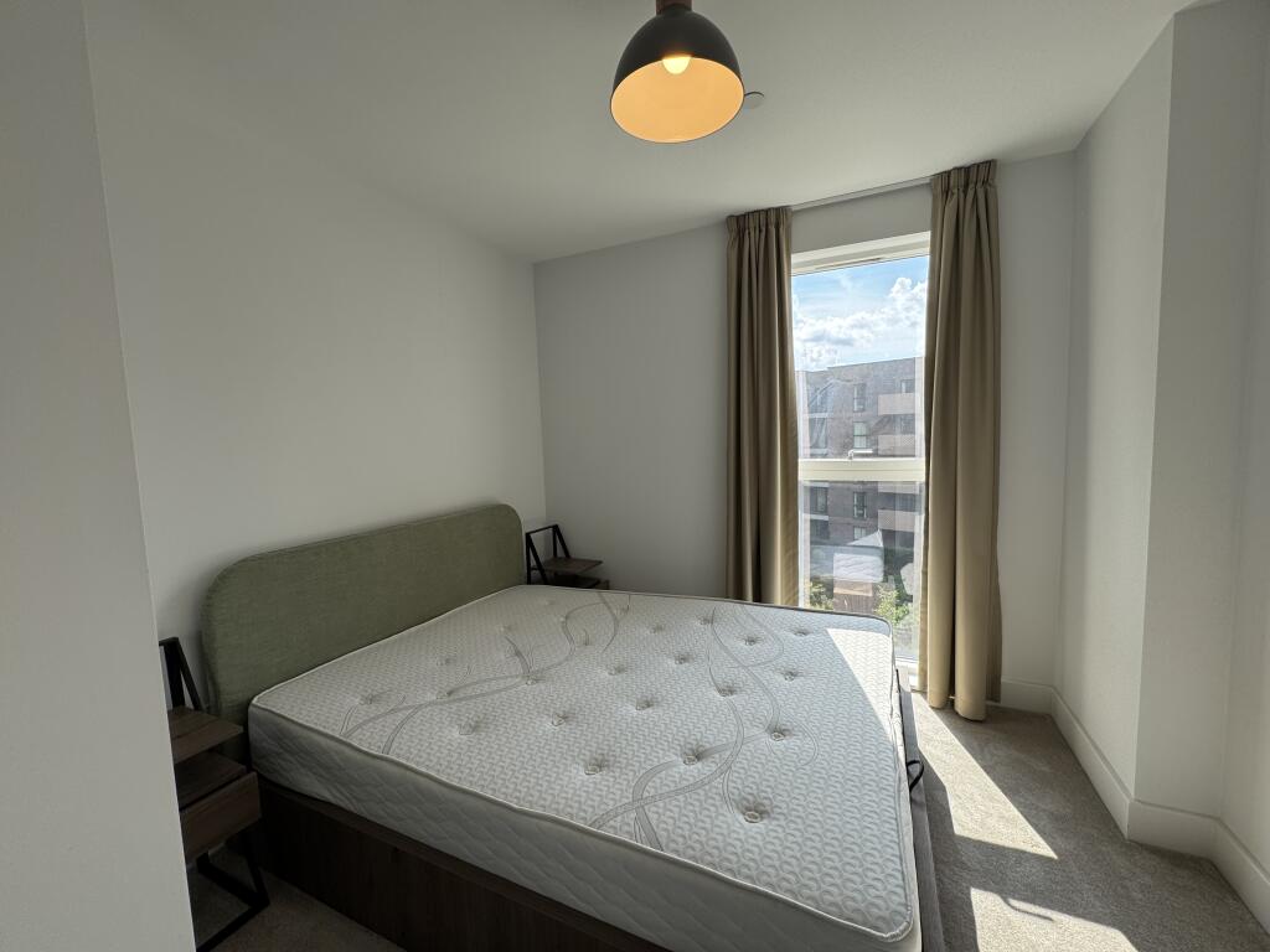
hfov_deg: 102.1
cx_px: 635
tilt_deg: -5.8
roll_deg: +1.6
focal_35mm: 14
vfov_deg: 85.7
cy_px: 476
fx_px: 514
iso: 40
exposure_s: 1/311
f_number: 2.2
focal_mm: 2.22
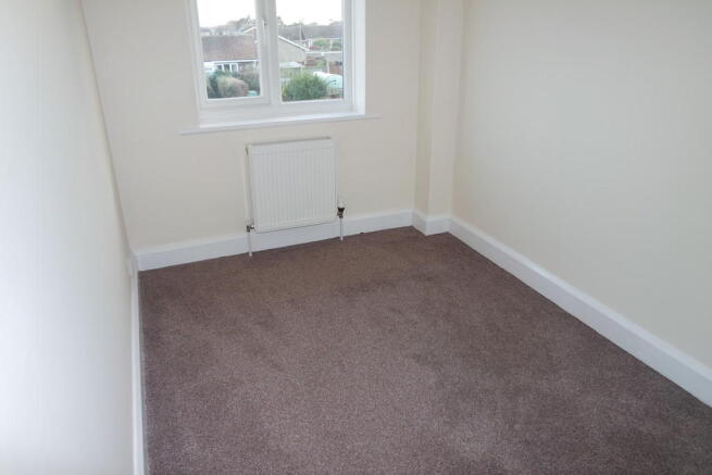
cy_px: 238
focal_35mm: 24
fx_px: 475
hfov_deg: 73.7
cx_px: 356
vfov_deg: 53.2
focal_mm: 16
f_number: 3.5
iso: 400
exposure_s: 1/30
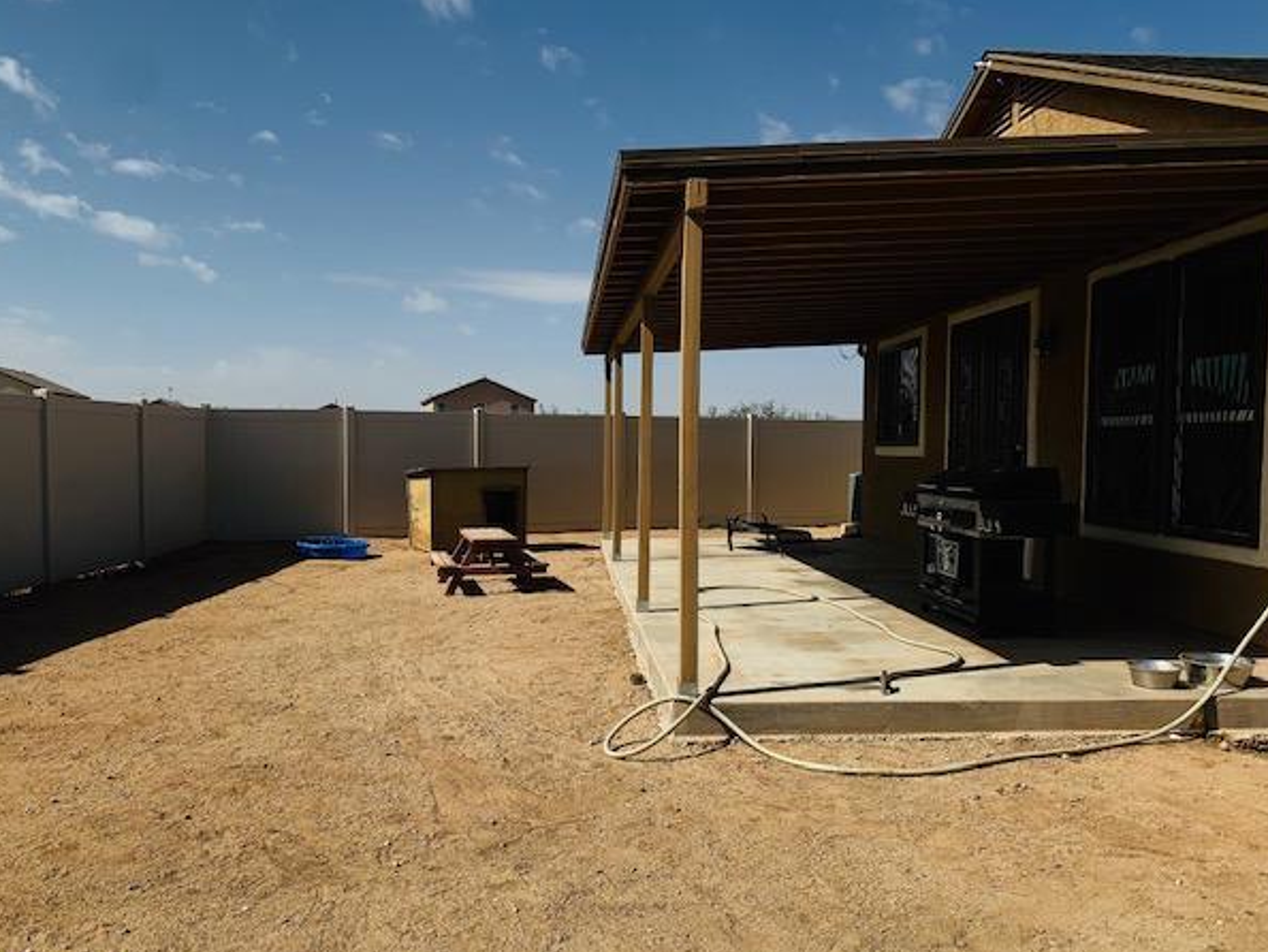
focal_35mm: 28
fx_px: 1026
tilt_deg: -3.8
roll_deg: -0.8
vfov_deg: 49.7
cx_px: 606
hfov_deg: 63.4
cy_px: 506
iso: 32
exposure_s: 1/3289
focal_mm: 4.25
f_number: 1.8
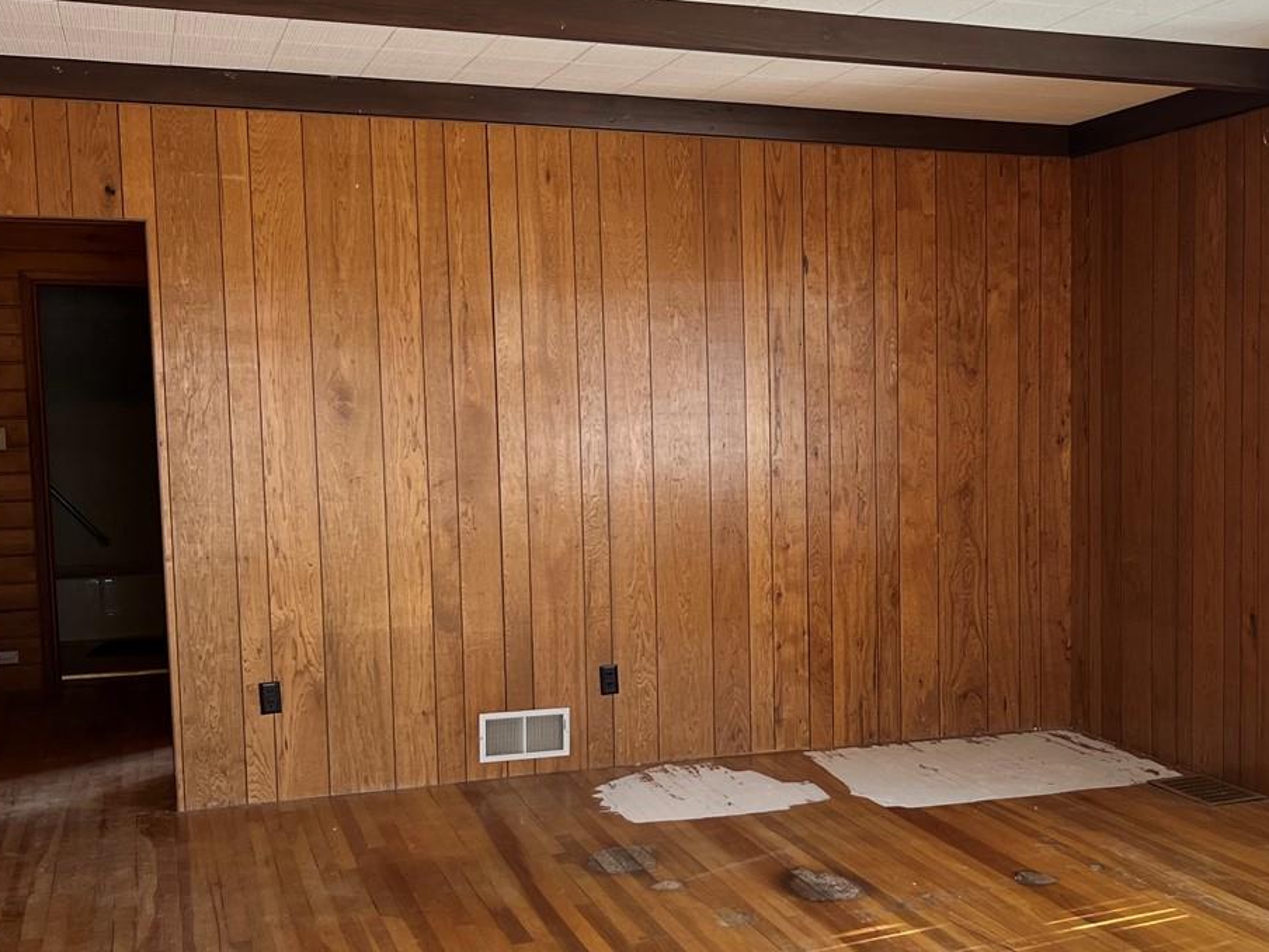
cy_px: 536
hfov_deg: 40.7
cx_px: 858
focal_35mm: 46
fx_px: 1686
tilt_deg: -4.4
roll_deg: +0.8
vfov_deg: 31.5
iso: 100
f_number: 1.5
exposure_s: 1/121
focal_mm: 5.7
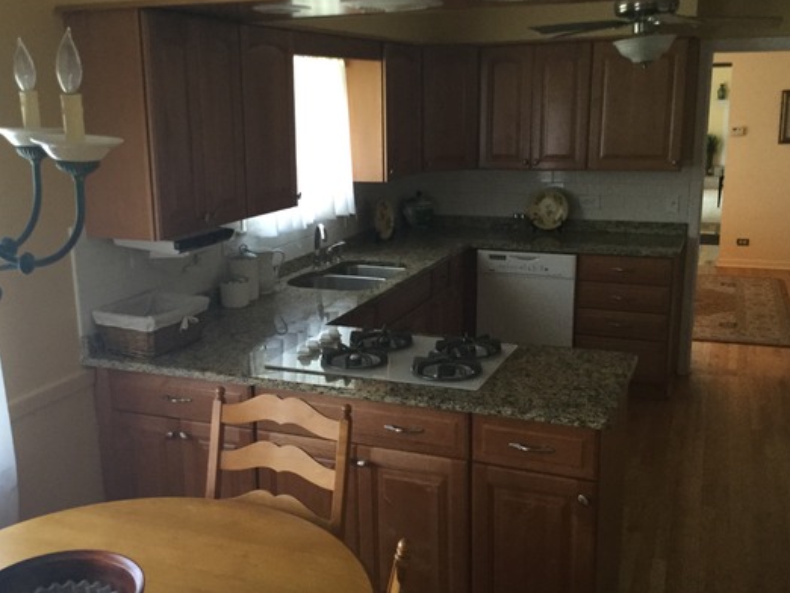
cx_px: 362
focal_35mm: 38
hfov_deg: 48.9
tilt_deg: -11.6
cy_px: 304
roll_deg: -0.9
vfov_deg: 37.7
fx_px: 868
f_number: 2.4
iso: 100
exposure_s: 1/30
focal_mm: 3.3
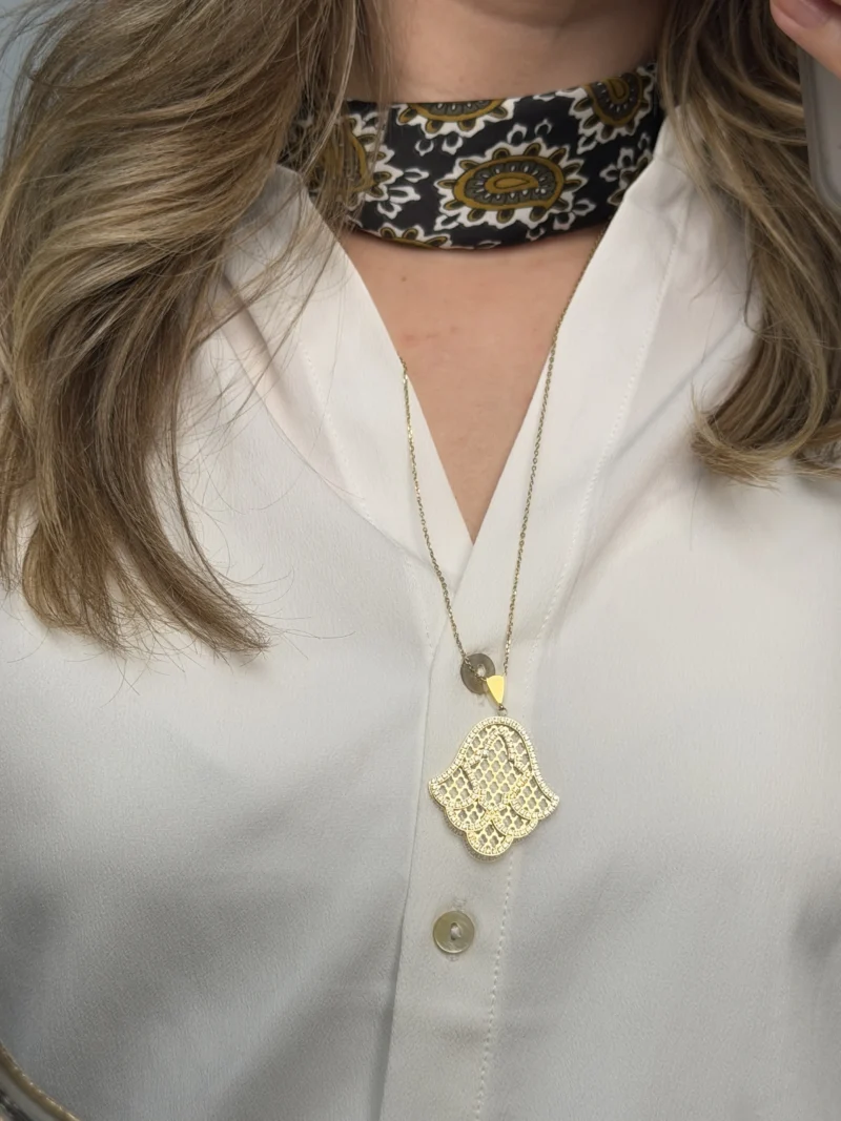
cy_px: 560
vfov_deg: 39.7
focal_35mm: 48
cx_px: 420
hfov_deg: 30.3
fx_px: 1555
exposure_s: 1/657
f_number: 1.78
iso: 80
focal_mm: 6.76
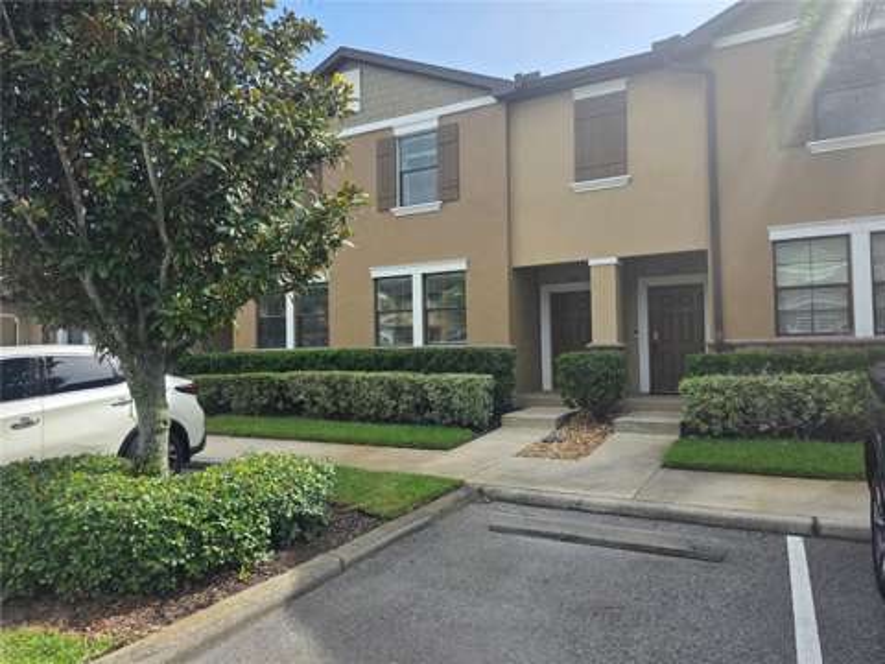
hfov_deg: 73.9
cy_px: 332
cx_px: 442
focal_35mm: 23
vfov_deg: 58.9
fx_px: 588
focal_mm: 6.3
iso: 80
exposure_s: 1/3255
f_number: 1.7
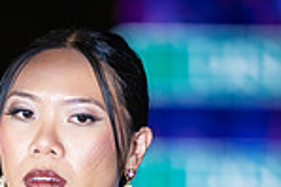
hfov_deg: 3.4
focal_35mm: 605
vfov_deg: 2.3
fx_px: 4717
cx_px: 57
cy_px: 370
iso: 2500
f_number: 2.8
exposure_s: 1/1250
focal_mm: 200
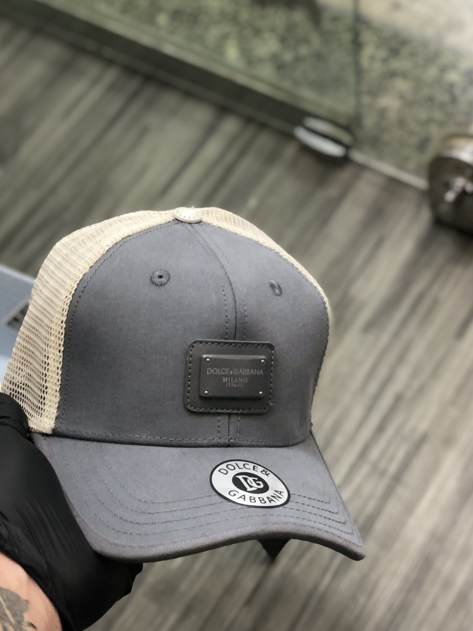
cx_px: 189
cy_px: 284
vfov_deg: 28.5
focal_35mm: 68
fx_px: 1239
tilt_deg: -51.1
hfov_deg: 21.6
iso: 160
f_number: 2.4
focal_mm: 6
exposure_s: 1/24
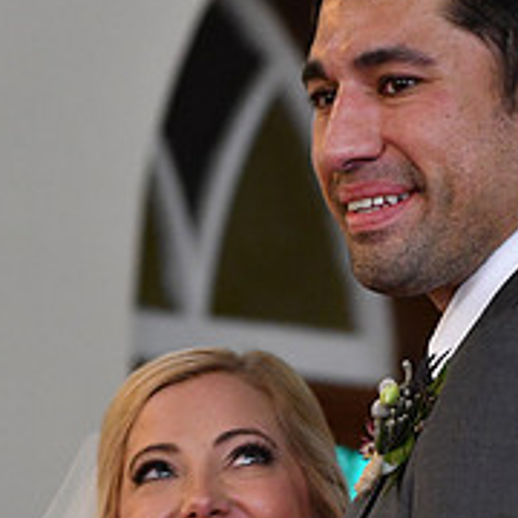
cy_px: 633
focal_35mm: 288
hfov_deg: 6.1
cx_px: 289
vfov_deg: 6.0
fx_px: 4876
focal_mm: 70
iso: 2200
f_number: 2.8
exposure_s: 1/125
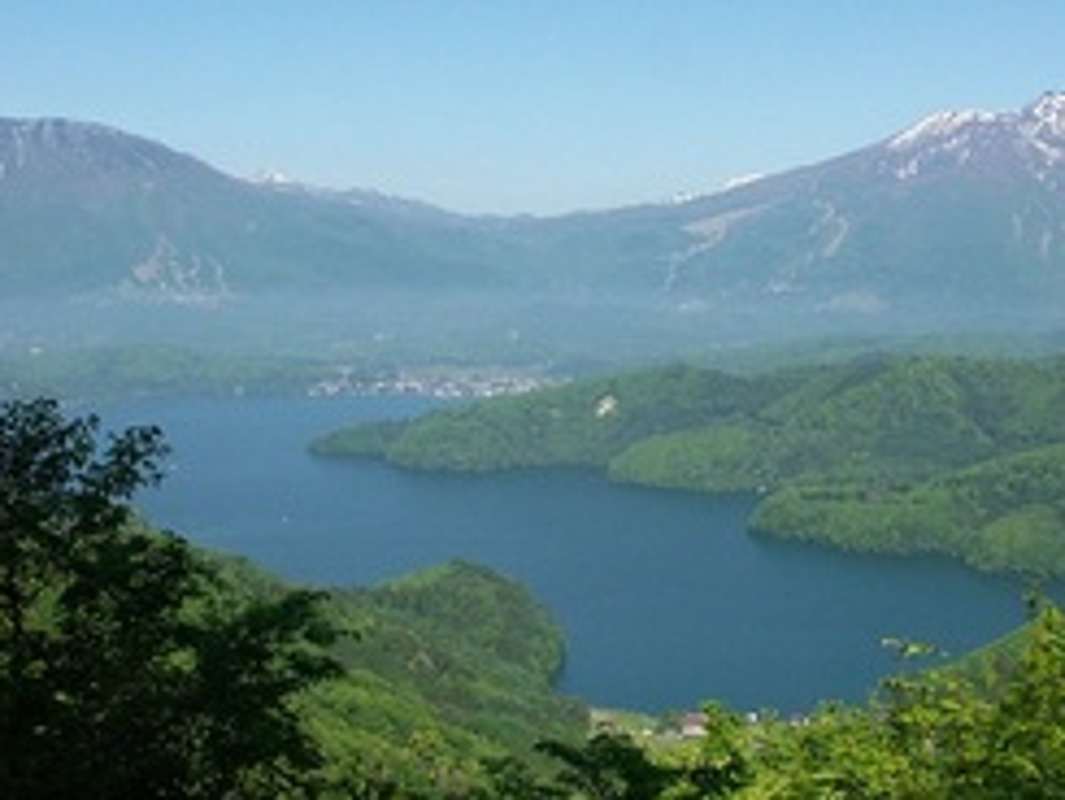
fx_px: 1508
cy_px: 443
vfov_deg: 29.7
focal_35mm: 49
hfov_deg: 38.9
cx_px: 582
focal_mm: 7.86
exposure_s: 1/400
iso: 100
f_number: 9
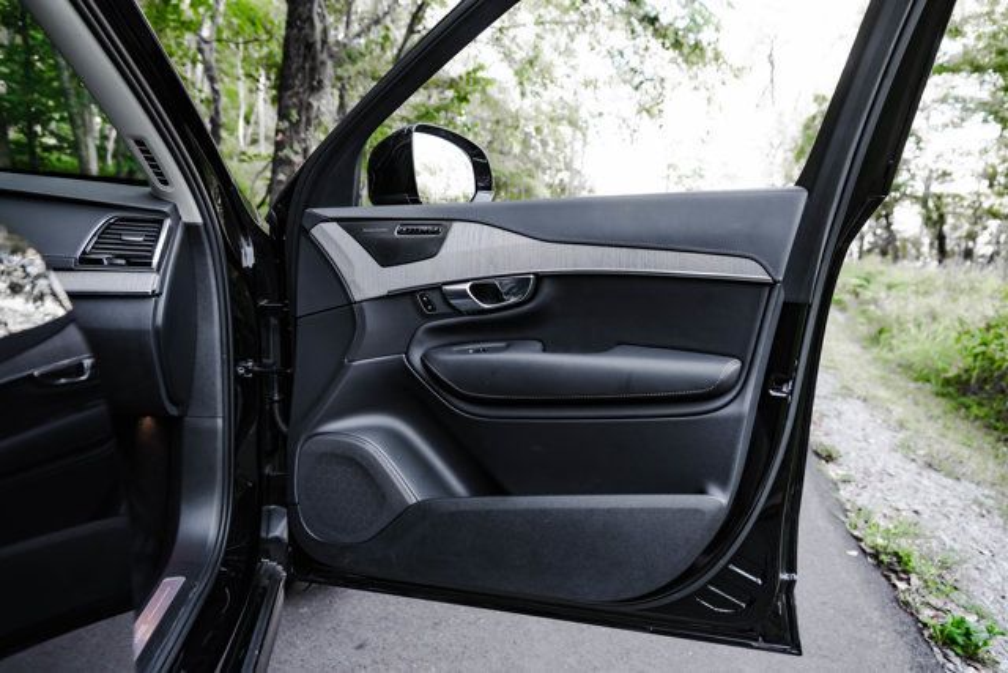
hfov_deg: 73.7
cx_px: 504
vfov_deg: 53.2
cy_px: 336
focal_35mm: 24
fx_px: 672
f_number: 4
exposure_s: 1/160
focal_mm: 24
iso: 800
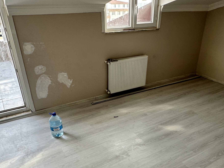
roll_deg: +0.0
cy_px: 107
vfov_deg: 45.0
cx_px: 124
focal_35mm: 31
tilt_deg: -27.5
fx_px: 201
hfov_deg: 58.2
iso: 50
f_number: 2.2
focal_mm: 2.22
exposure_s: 1/99
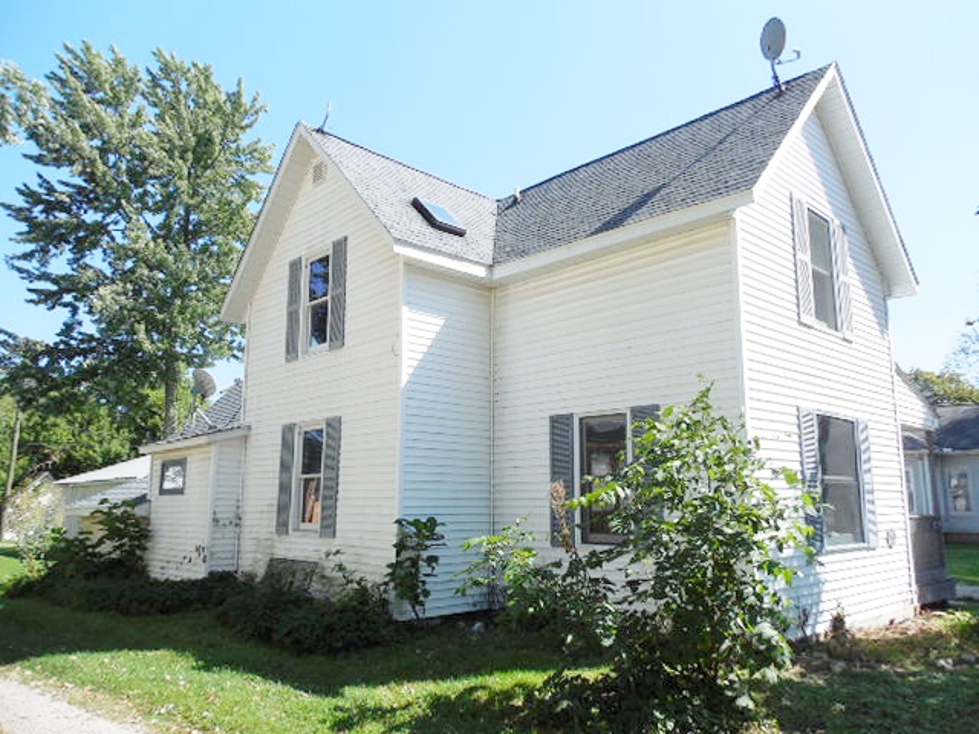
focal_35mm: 25
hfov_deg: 69.4
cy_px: 367
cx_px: 490
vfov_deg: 54.9
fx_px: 707
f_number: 3.3
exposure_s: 1/800
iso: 125
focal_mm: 4.5
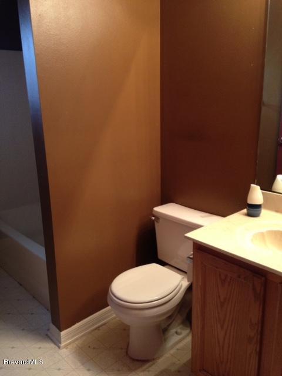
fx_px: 358
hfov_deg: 42.9
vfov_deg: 55.4
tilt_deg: -11.8
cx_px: 141
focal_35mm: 33
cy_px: 188
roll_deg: +0.1
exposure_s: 1/20
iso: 160
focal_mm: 4.12
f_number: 2.4
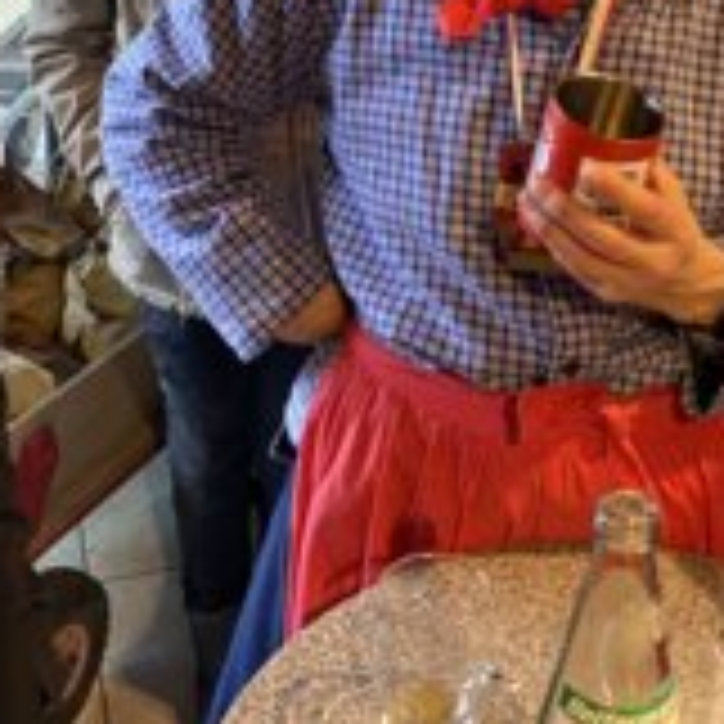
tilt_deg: -12.8
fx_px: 1349
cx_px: 490
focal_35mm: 57
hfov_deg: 29.8
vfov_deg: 28.0
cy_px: -22
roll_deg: -2.1
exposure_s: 1/50
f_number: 1.8
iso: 200
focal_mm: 4.25
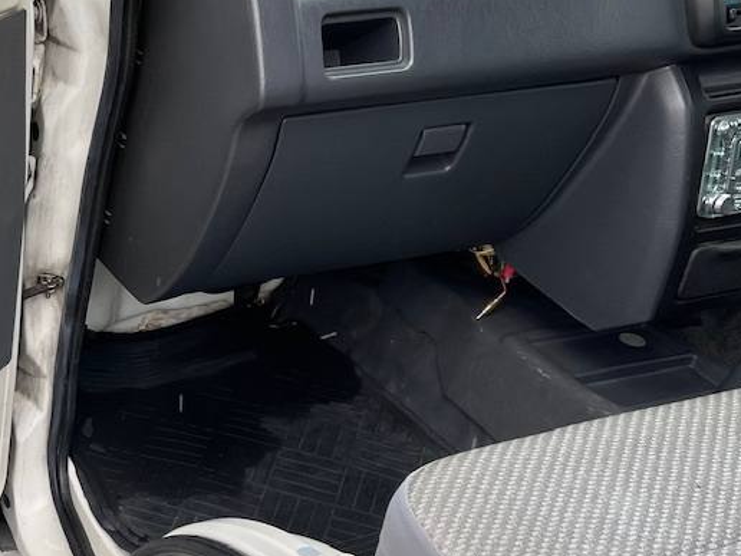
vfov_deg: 23.4
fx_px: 1327
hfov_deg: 29.1
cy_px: 424
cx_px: -11
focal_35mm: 62
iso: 32
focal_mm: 5.1
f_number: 1.6
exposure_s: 1/128
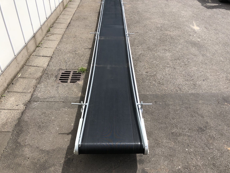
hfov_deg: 61.6
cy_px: 89
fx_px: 193
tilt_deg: -35.1
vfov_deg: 48.2
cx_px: 118
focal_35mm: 29
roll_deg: -1.8
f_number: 1.8
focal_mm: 4
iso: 20
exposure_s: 1/1372
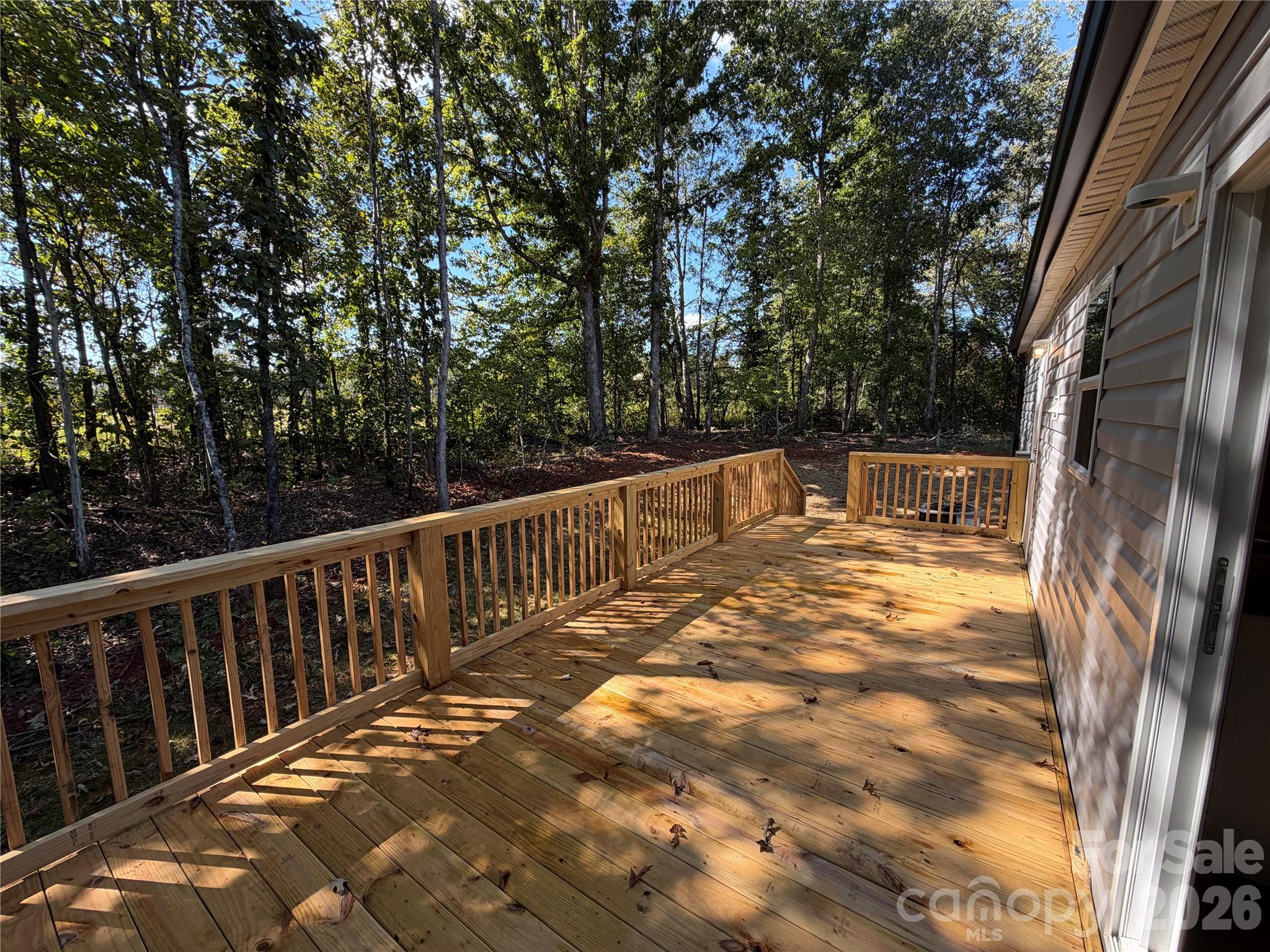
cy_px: 476
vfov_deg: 85.7
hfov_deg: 102.1
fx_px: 514
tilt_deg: -7.8
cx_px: 635
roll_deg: +0.9
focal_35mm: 14
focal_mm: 2.22
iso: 50
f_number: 2.2
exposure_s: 1/262
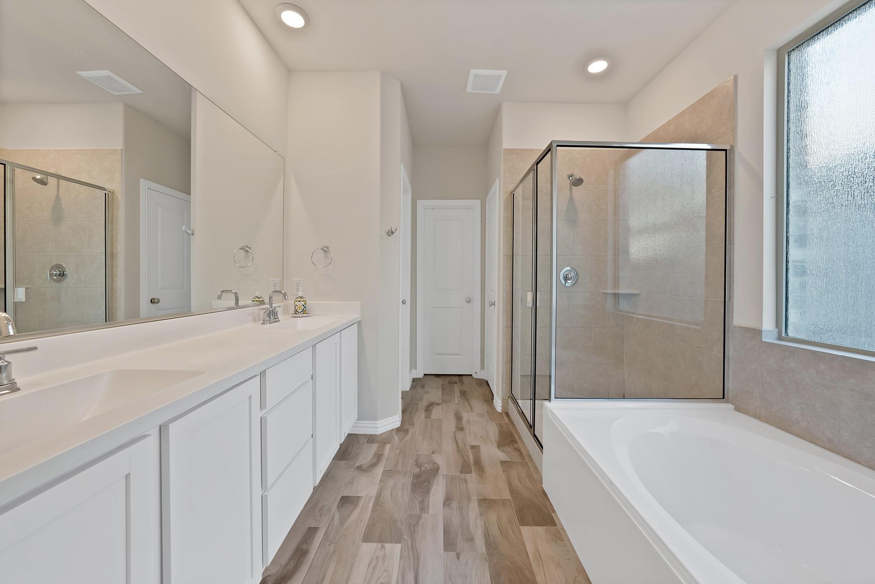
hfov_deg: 112.6
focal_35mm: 12
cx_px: 438
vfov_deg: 90.1
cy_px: 292
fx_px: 292
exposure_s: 1/6
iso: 640
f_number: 9
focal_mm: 12
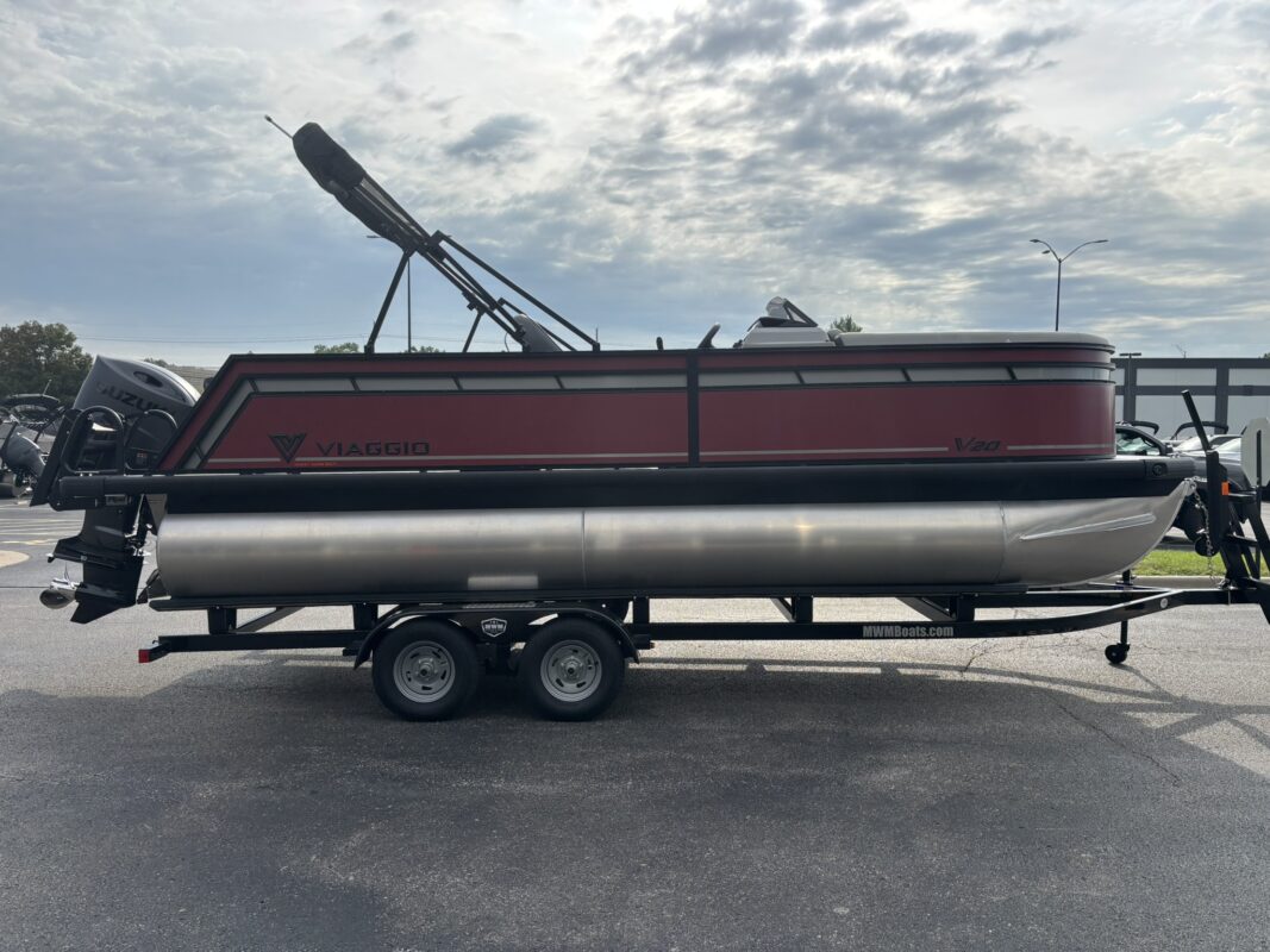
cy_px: 476
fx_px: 954
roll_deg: +0.1
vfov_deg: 53.1
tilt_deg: -2.6
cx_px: 635
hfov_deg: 67.3
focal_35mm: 26
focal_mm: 5.96
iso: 50
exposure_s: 1/4082
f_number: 1.6
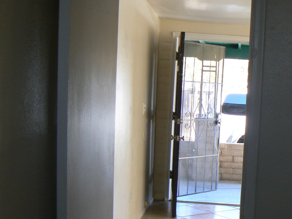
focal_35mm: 64
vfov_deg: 22.5
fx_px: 540
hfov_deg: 29.4
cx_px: 247
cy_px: 185
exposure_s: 1/30
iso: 100
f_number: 2.8
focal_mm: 6
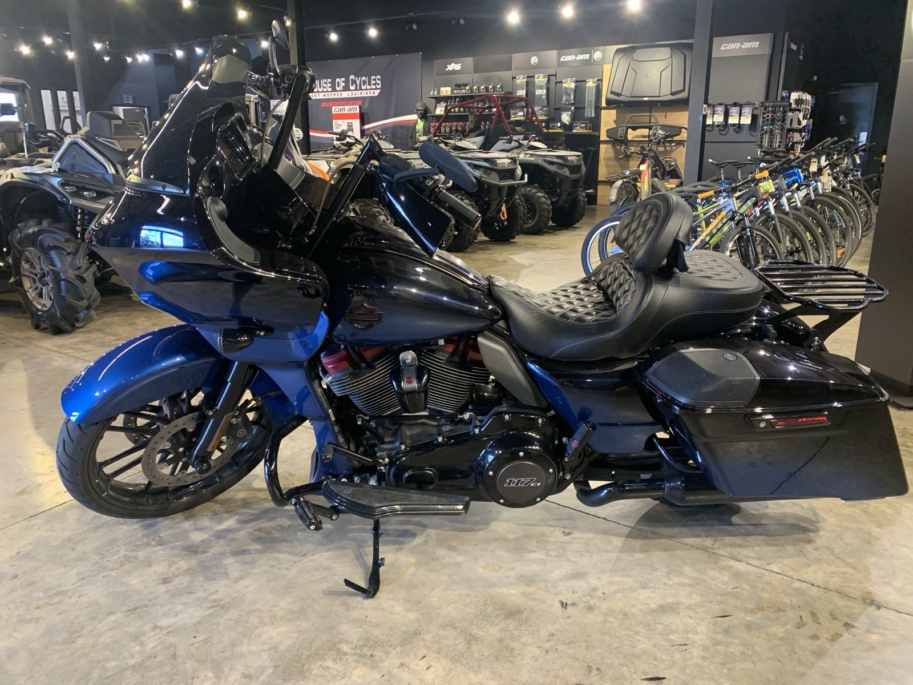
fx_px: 686
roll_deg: +0.6
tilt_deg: -15.9
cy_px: 342
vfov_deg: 53.1
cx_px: 456
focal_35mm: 26
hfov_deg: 67.3
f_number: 1.8
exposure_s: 1/60
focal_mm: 4.25
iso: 320
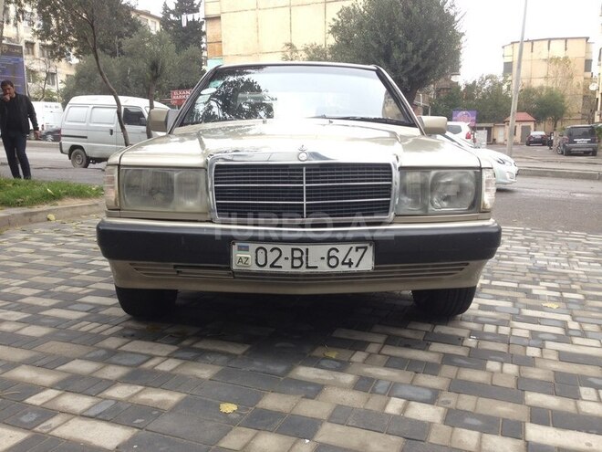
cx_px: 301
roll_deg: +0.7
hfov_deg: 55.4
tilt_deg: -7.5
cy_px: 226
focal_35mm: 33
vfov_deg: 42.9
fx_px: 574
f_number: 2.4
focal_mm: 4.12
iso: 50
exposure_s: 1/60
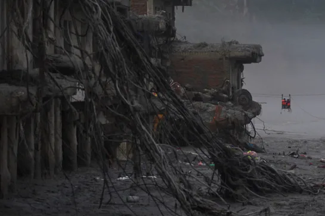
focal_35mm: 179
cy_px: 84
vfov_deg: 7.7
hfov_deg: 11.5
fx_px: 1615
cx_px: 185
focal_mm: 130
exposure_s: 1/1600
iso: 1250
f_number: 5.6
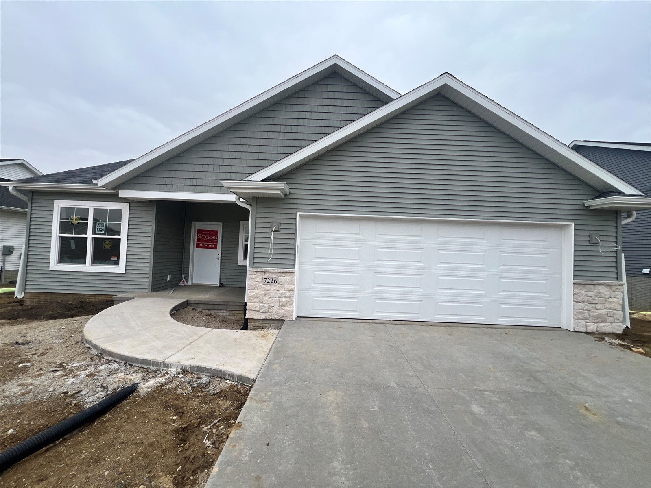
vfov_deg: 89.9
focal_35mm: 13
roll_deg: -2.3
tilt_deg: +0.7
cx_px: 326
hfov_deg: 106.2
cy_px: 244
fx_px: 244
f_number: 1.8
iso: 32
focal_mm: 1.57
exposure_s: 1/483
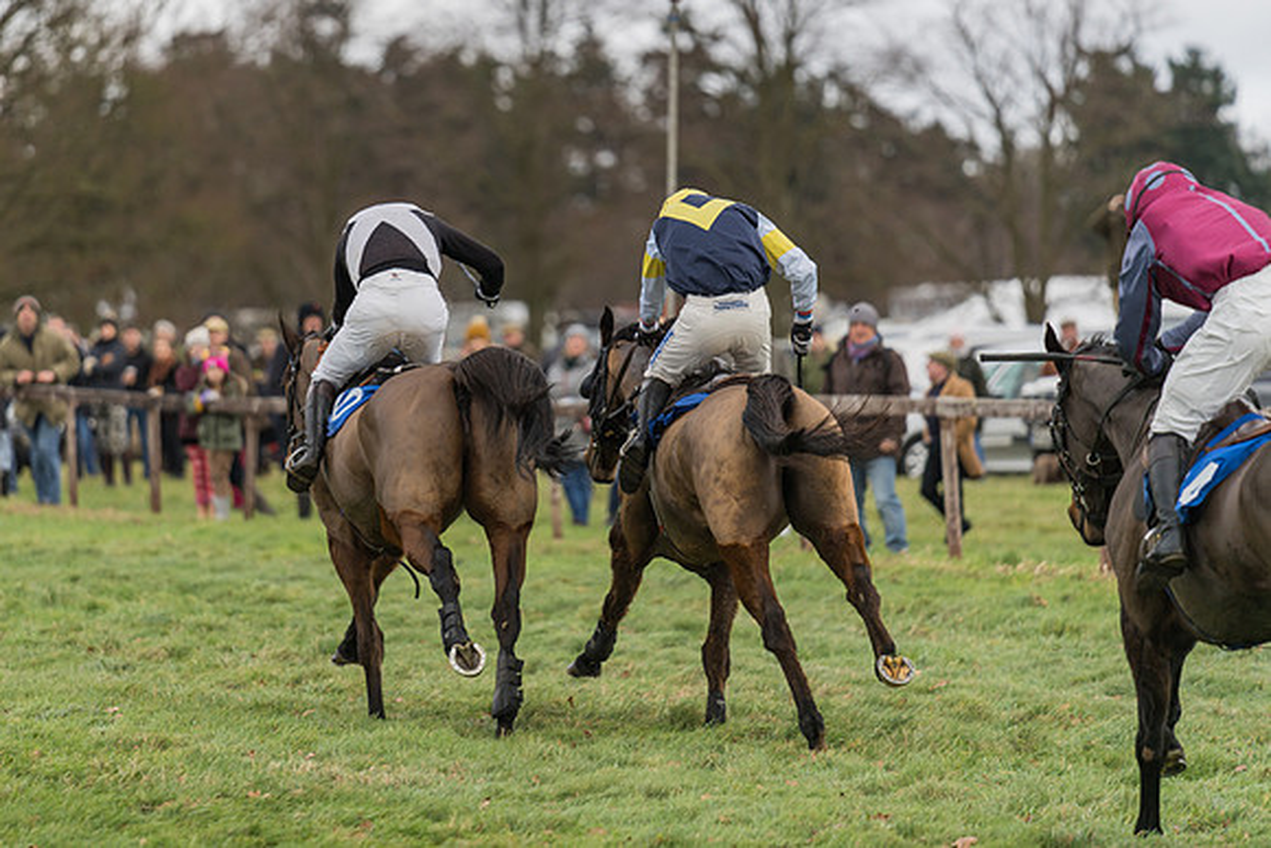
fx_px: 8733
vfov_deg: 5.6
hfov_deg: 8.3
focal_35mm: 247
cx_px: 473
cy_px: 316
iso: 400
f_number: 2.8
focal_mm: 197
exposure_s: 1/1000
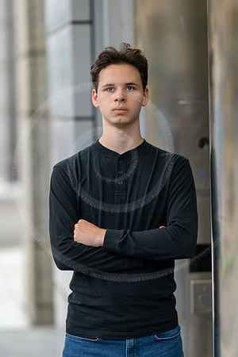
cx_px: 119
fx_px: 1259
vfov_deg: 16.1
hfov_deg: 10.8
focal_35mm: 127
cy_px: 178
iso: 250
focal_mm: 85
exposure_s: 1/640
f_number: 1.3
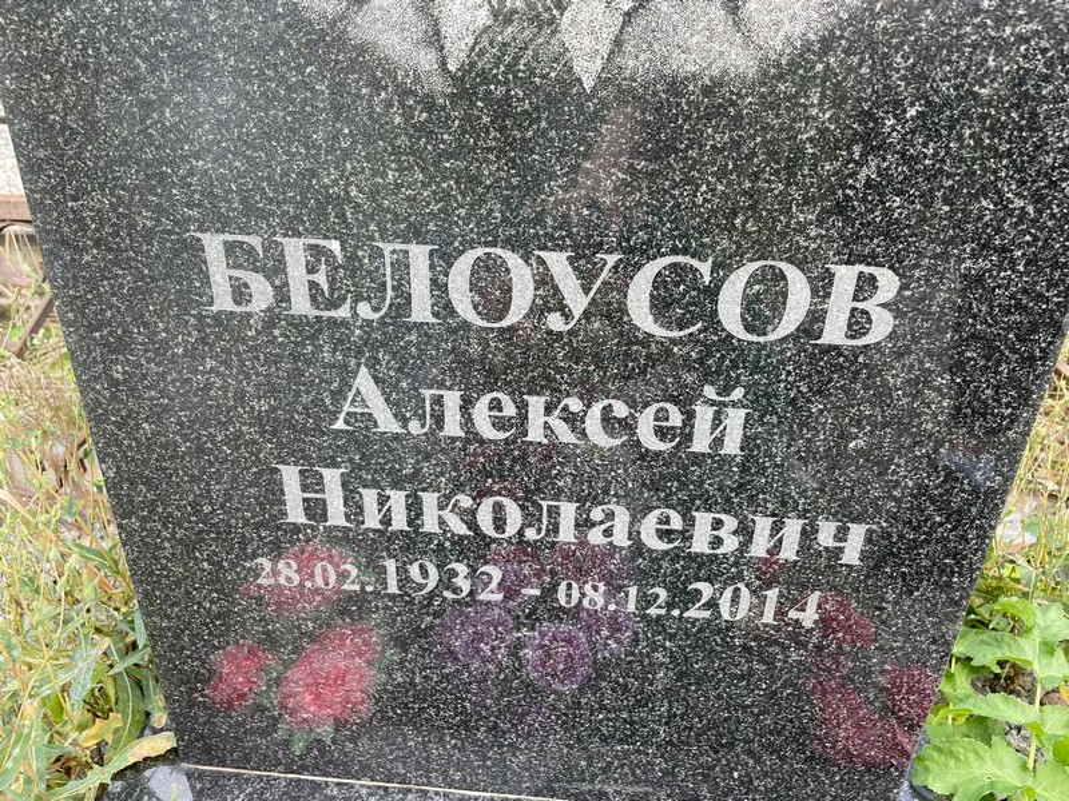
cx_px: 534
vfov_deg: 53.1
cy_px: 400
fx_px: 803
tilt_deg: -28.5
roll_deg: +0.1
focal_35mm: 26
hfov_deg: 67.3
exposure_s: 1/183
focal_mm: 4.2
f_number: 1.6
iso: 32
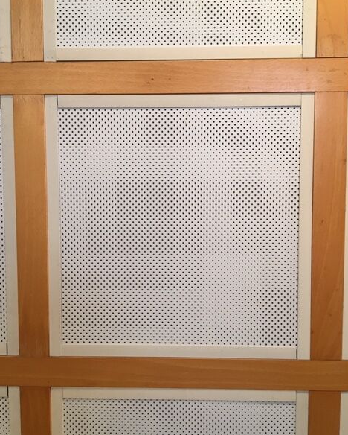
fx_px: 399
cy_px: 218
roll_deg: +1.3
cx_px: 172
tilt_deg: -4.6
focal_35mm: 31
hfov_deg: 47.2
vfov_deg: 57.1
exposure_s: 1/30
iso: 100
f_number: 2.2
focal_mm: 4.15
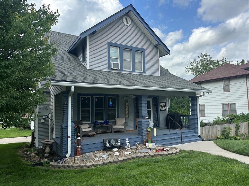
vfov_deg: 56.8
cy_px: 93
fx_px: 173
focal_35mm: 24
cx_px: 124
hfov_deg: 71.6
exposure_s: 1/2525
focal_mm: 6.86
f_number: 1.78
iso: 80
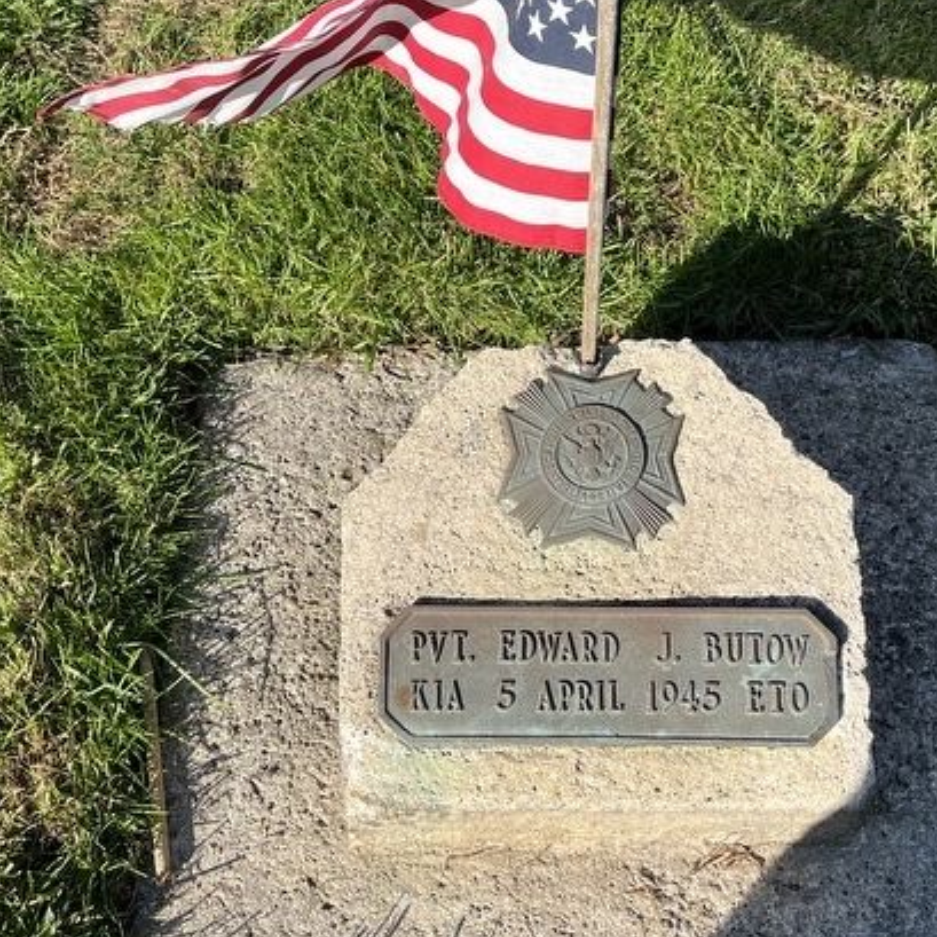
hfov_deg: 37.5
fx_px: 1378
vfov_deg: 37.5
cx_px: 438
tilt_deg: -57.2
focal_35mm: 45
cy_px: 509
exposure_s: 1/1862
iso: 50
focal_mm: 5.1
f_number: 1.6
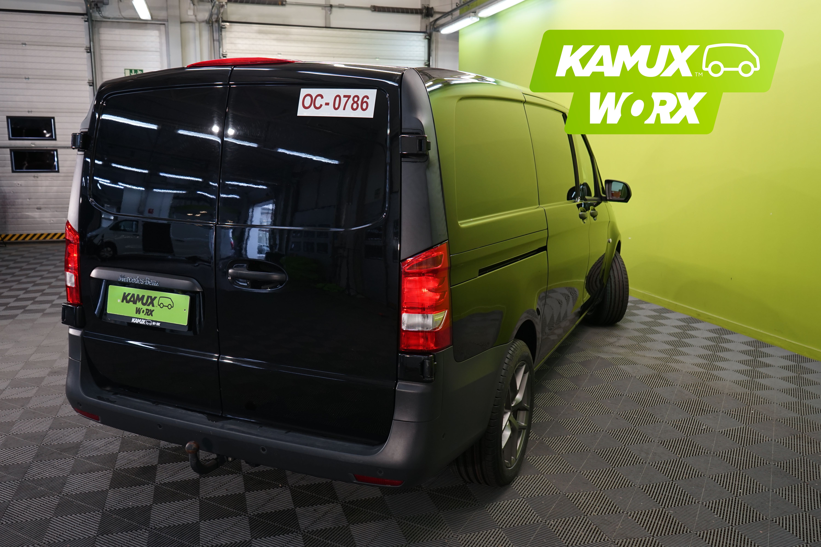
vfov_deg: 45.0
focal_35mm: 29
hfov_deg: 63.7
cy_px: 274
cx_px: 410
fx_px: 661
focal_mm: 29
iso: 500
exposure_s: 1/30
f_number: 5.6
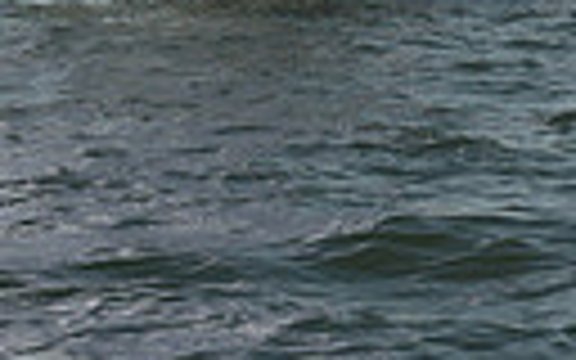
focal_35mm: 438
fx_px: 6876
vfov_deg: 2.9
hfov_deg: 4.8
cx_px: 151
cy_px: -832
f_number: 10
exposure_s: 1/1250
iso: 320
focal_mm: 95
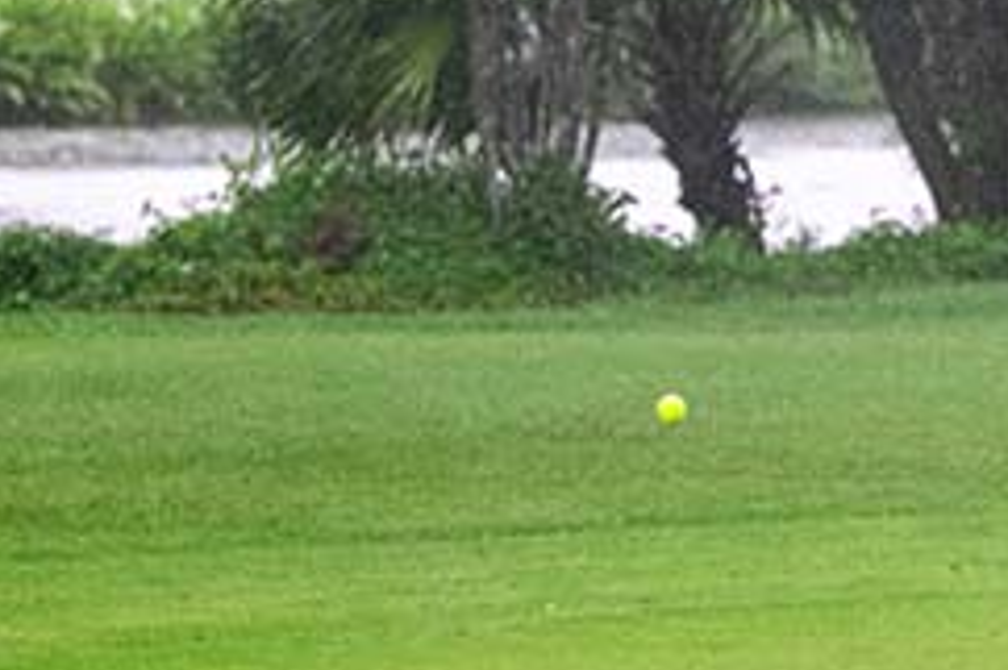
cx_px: 1649
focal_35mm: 516
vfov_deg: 2.7
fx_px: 14438
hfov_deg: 4.0
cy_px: 370
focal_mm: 130
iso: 1600
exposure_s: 1/1250
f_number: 5.6
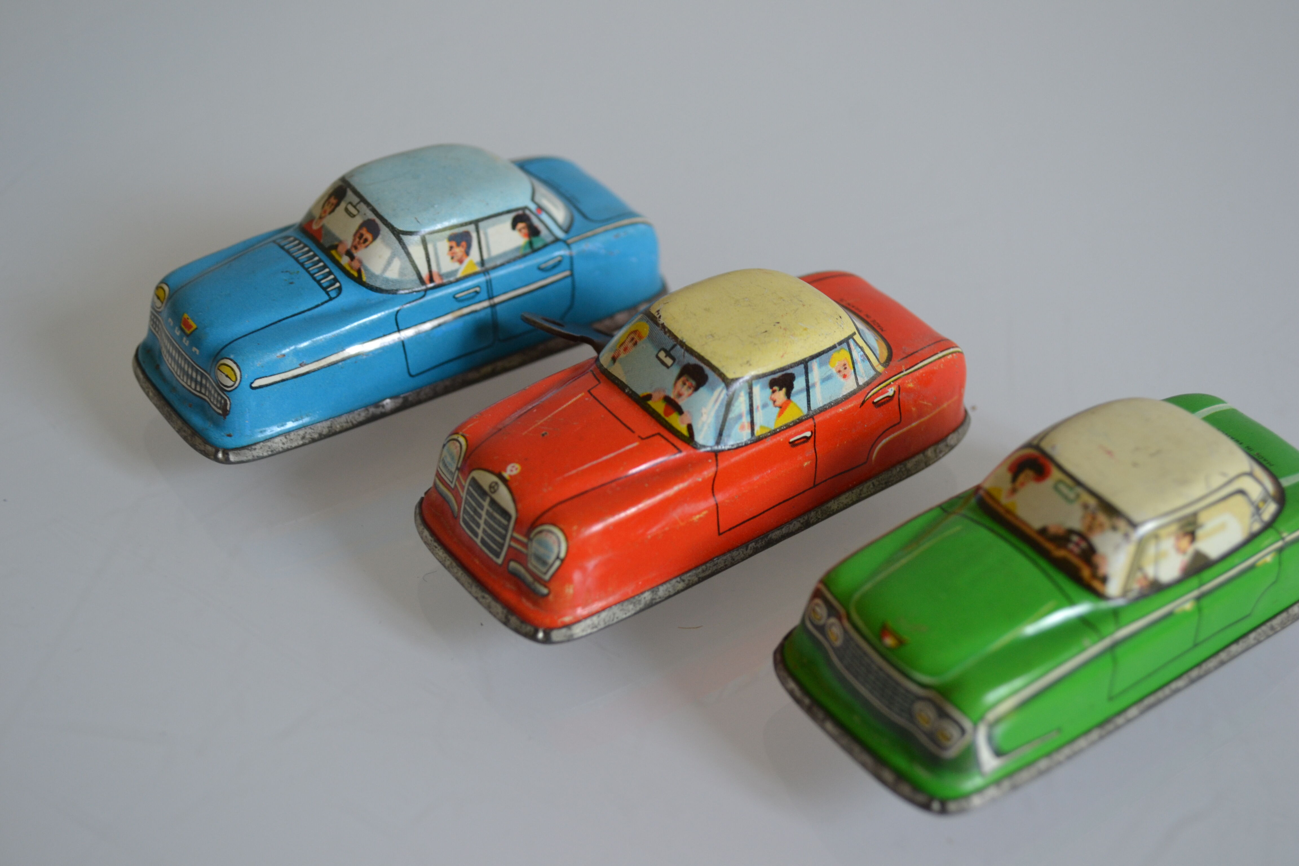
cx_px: 650
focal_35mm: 48
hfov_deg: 41.1
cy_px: 433
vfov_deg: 28.1
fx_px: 1732
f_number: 4.8
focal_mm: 32
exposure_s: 1/40
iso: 400
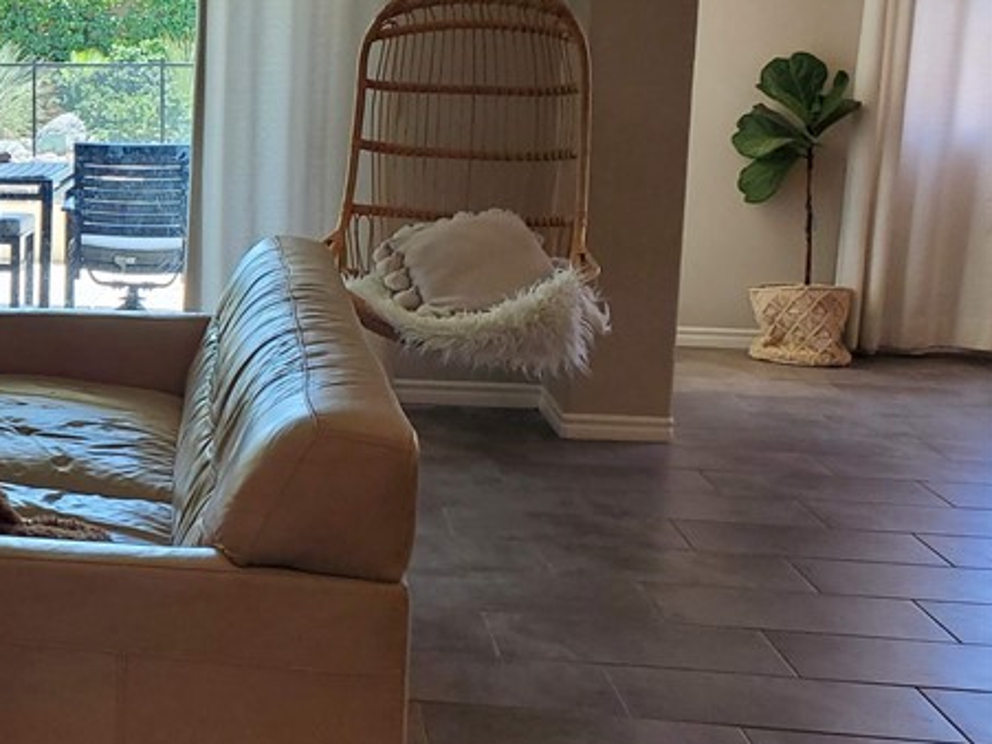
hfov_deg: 29.2
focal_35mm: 59
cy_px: 264
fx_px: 1690
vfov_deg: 24.7
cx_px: -128
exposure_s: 1/120
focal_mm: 4.3
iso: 125
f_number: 2.4
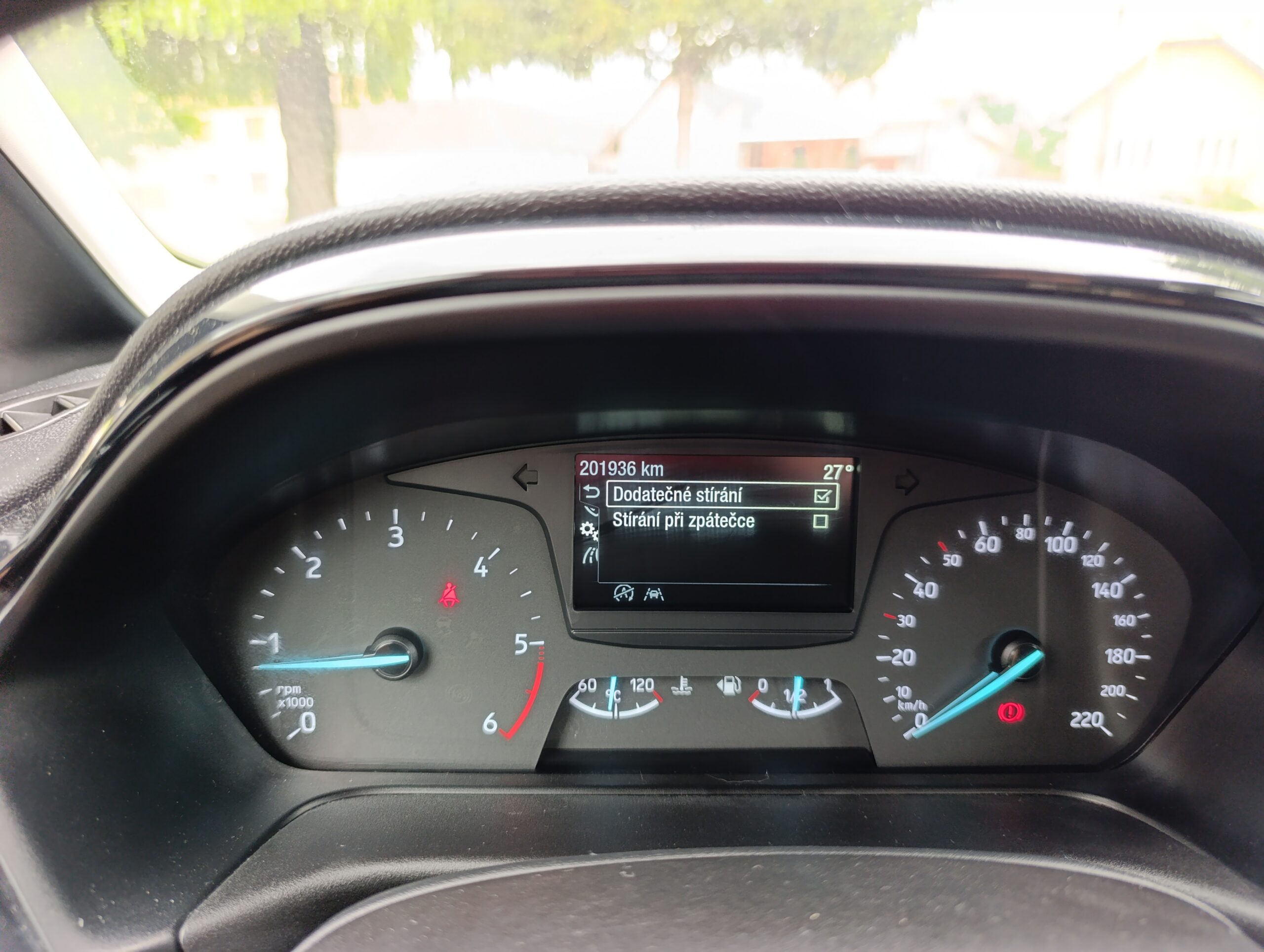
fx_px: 841
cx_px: 632
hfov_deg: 73.8
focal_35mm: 23
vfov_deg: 59.0
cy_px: 476
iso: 400
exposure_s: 1/100
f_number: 1.6
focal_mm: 6.14
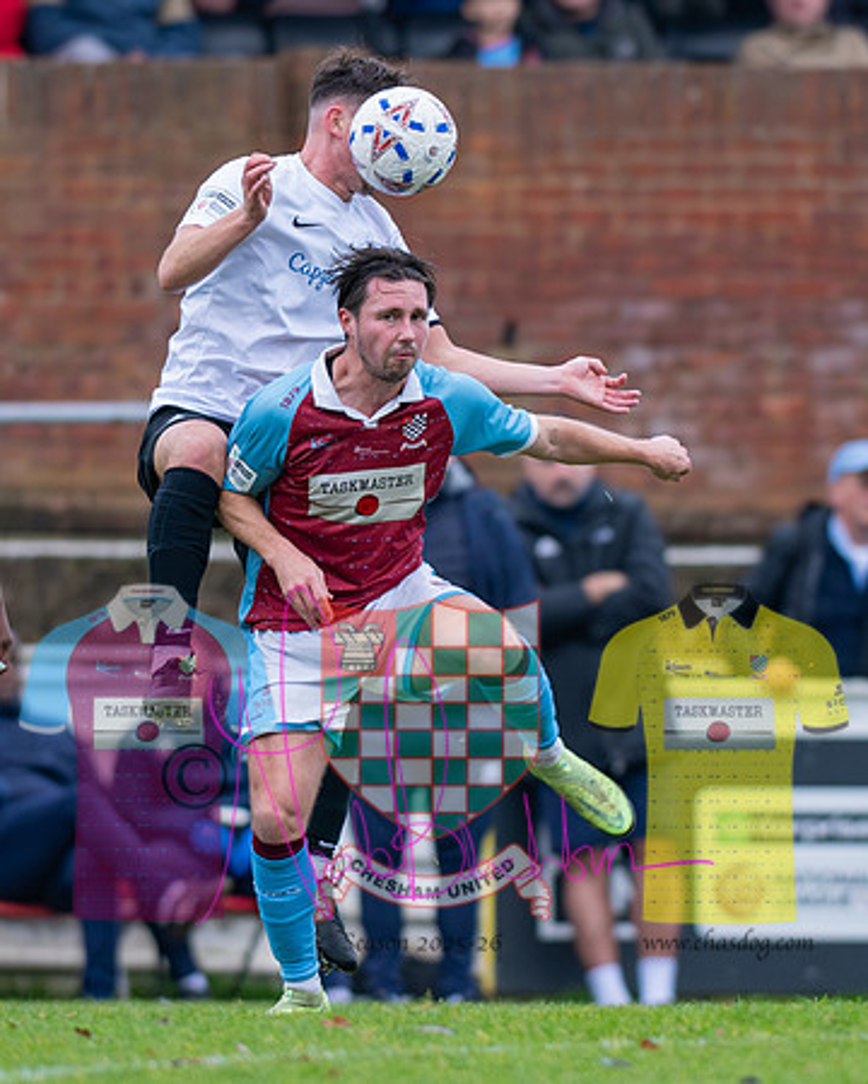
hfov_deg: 1.8
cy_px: 673
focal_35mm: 876
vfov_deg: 2.2
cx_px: 576
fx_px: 28116
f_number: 2.8
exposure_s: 1/1250
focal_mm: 300
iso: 1600
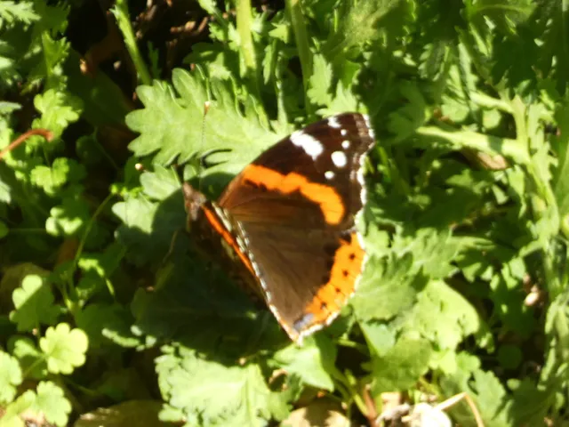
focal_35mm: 1182
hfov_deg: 1.7
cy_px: 214
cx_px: 284
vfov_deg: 1.3
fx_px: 19429
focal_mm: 211.8
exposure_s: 1/125
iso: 200
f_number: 5.8
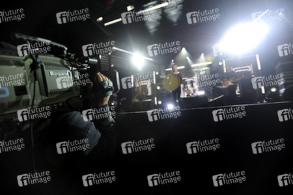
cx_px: 146
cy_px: 98
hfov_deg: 93.3
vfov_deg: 70.4
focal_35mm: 17
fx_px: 138
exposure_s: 1/400
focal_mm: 17
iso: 1250
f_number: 2.8
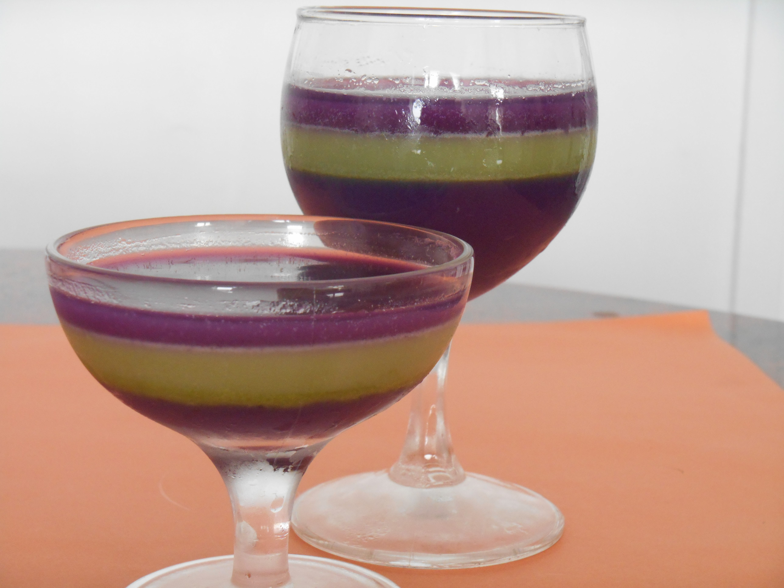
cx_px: 392
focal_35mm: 70
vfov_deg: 21.0
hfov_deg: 27.8
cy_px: 294
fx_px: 1585
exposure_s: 1/30
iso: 320
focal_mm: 12.5
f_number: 4.5
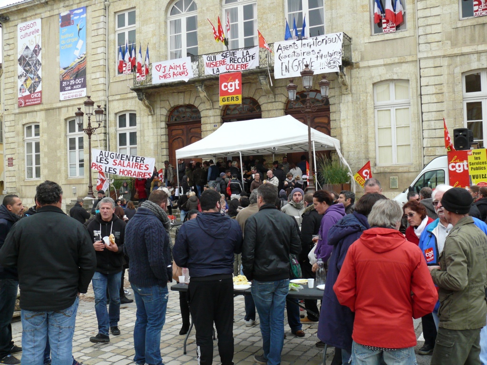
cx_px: 244
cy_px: 182
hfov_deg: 49.0
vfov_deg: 37.7
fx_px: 535
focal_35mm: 38
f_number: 2.8
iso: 200
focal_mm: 8
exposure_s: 1/400
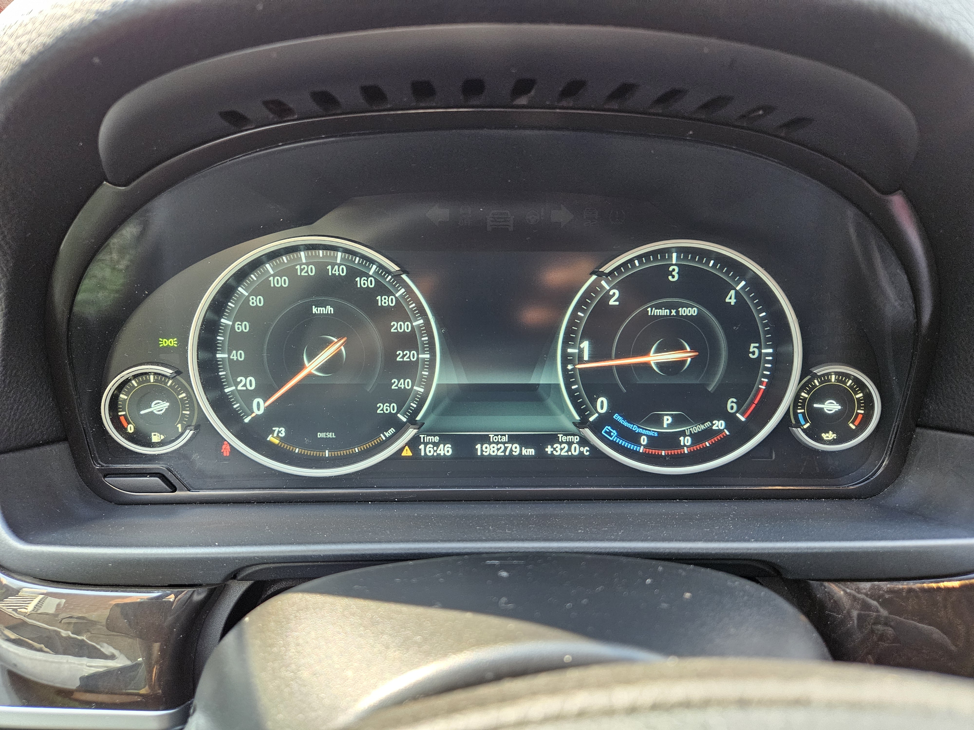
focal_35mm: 23
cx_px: 487
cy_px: 365
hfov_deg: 73.9
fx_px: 647
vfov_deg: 58.9
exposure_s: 1/120
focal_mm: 5.4
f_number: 1.8
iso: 400
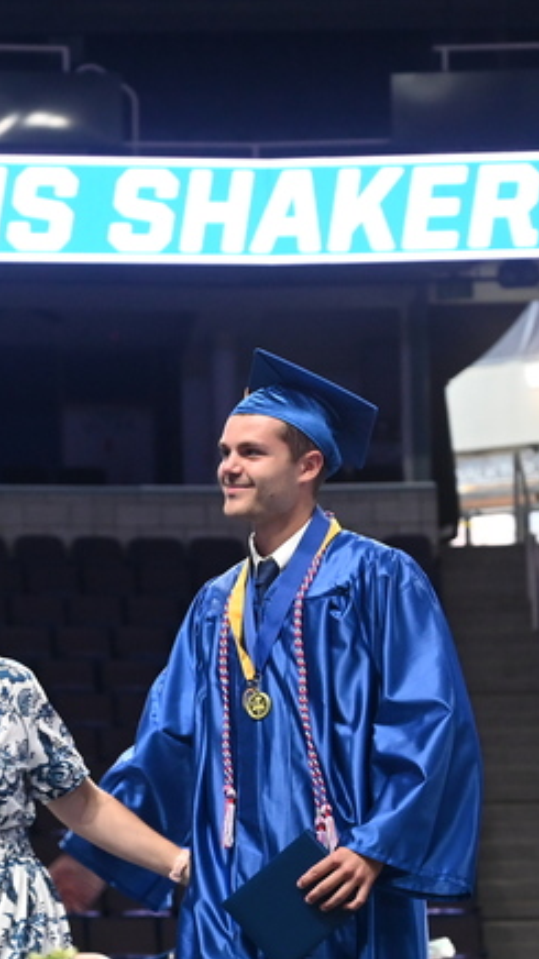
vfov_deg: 12.5
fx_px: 4374
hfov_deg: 7.0
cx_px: 154
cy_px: 654
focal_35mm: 172
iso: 2500
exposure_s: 1/125
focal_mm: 70
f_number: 4
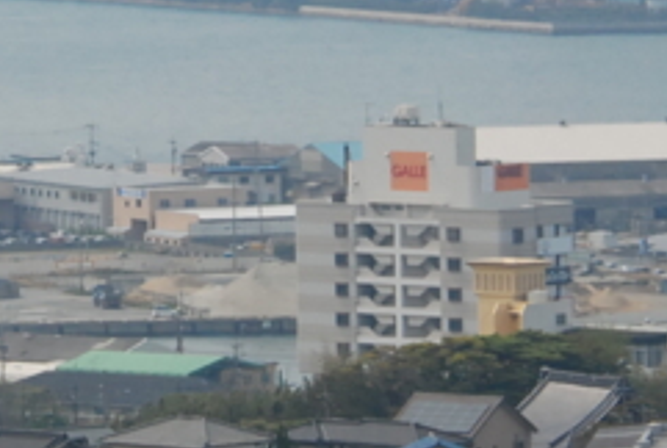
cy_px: -169
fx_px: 9708
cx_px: -69
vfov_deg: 2.6
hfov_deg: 3.9
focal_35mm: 523
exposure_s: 1/1600
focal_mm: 105
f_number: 10
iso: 800
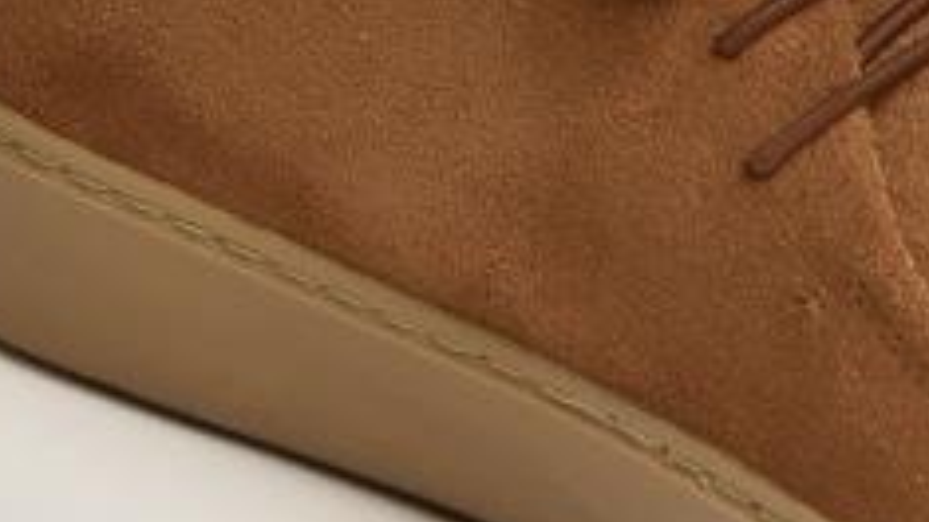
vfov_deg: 1.5
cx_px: -4
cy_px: -1740
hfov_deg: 2.7
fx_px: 19986
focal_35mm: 812
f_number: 11
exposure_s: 1/160
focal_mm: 75
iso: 100
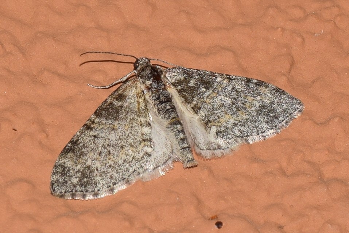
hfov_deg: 9.8
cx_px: 174
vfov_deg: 6.6
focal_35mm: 210
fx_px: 2038
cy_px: 116
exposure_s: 1/160
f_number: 13
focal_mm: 140
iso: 100
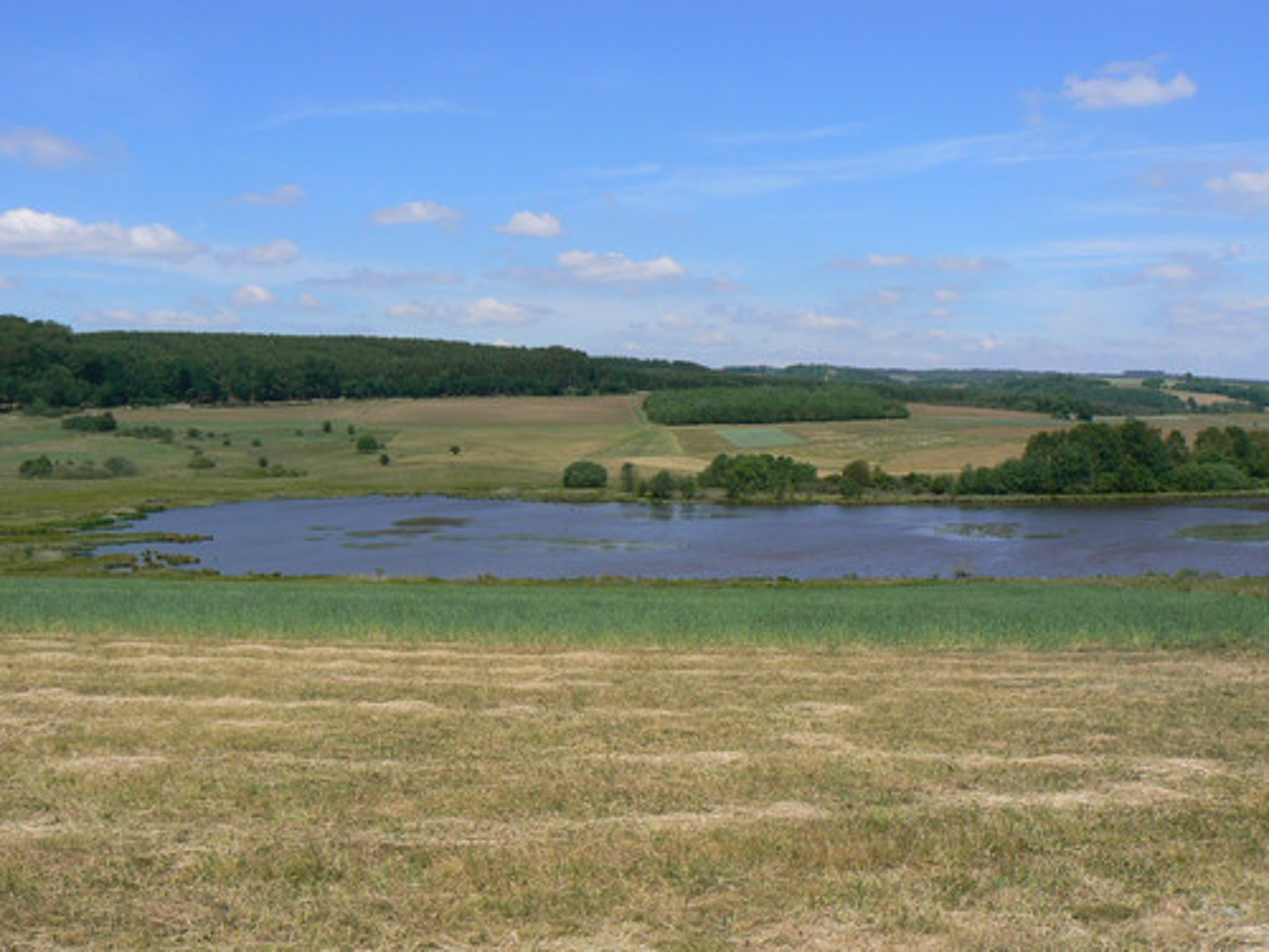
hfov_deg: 51.4
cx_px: 634
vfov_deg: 39.7
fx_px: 1320
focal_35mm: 36
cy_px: 476
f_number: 7.1
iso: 80
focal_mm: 6
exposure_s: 1/400
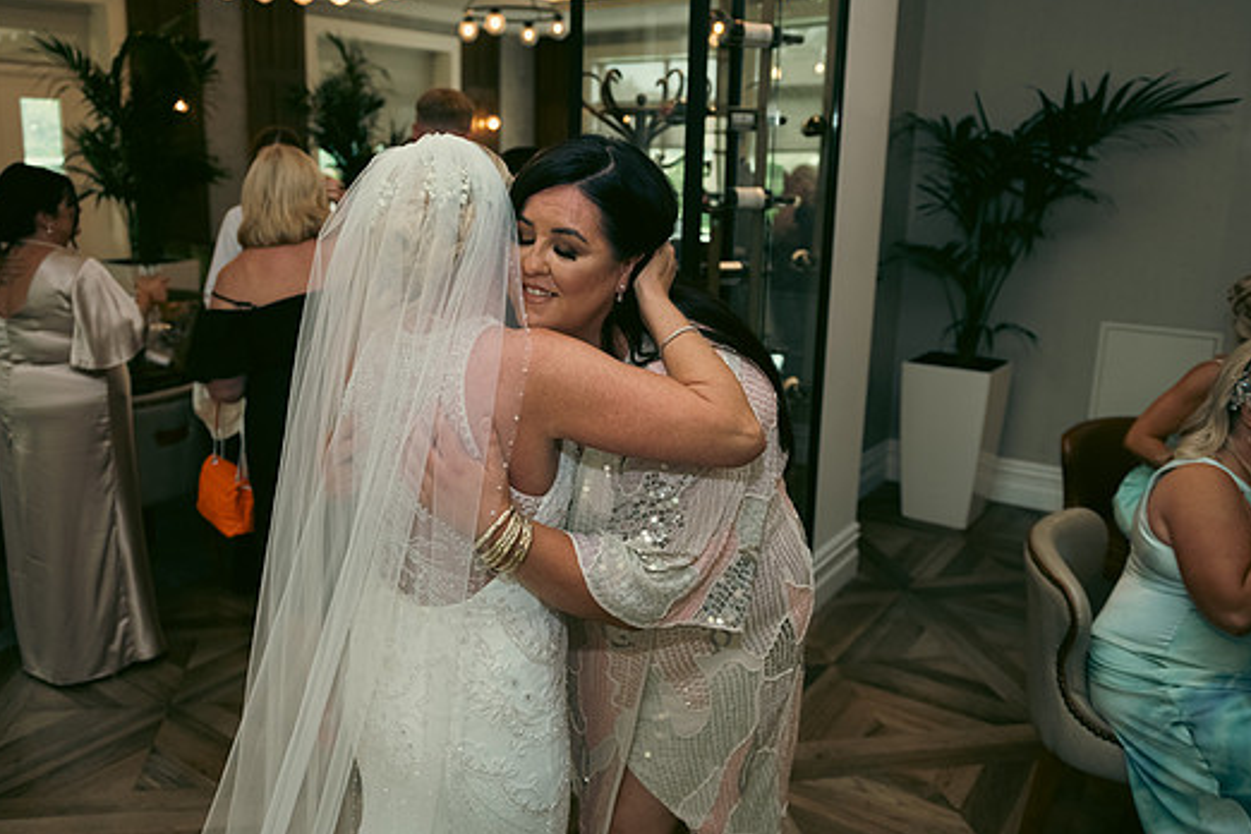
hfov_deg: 61.8
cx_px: 568
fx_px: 1042
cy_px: 399
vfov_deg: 43.6
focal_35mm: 30
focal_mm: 27
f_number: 3.5
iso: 800
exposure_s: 1/160
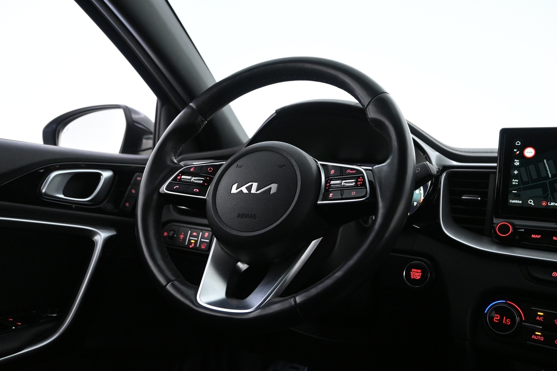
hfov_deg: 59.5
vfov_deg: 41.7
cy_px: 186
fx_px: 487
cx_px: 278
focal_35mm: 32
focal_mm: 21
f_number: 4
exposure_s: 1/50
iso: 3200
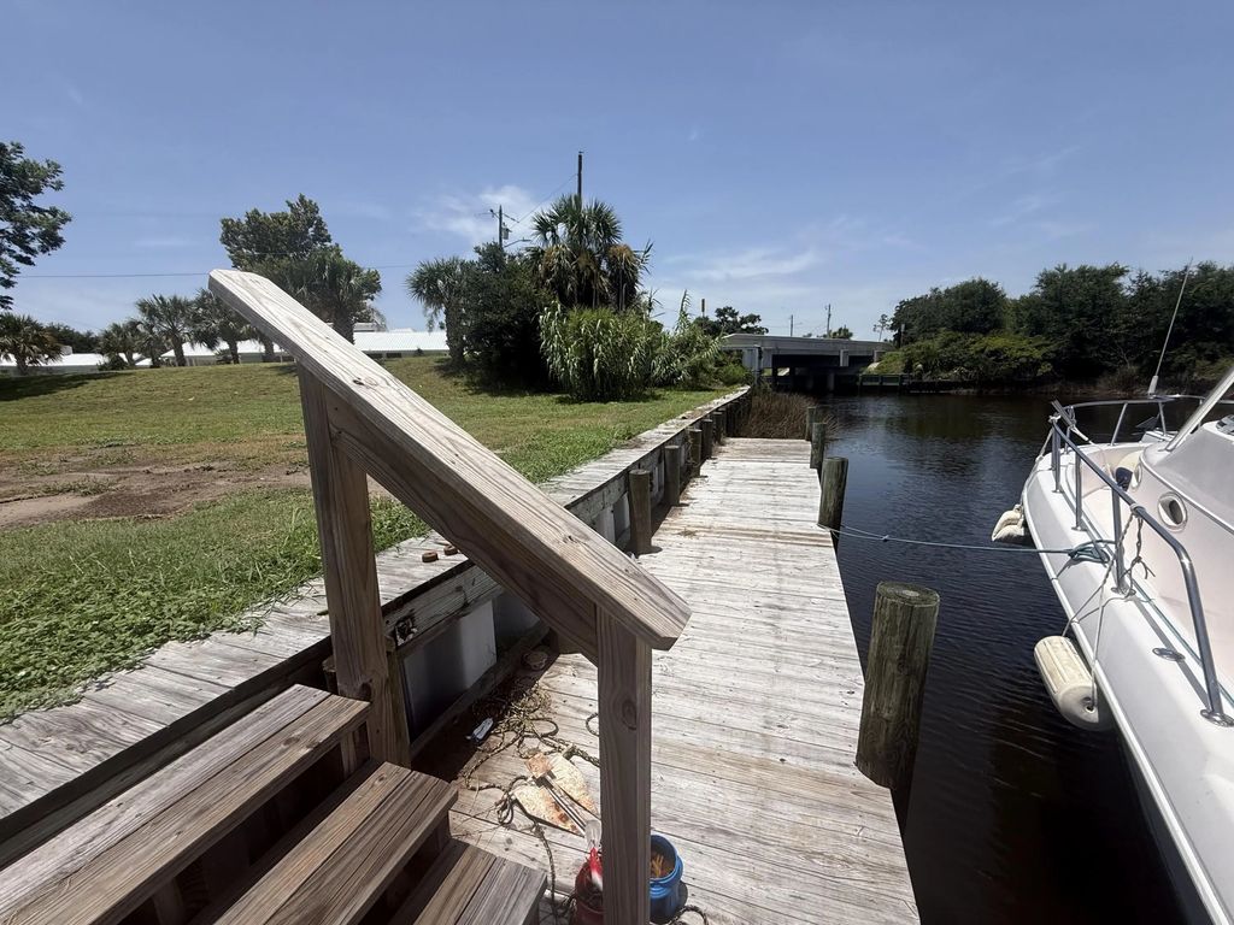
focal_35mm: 14
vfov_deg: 85.7
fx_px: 499
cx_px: 617
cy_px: 462
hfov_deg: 102.1
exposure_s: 1/3125
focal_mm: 2.22
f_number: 2.2
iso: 50
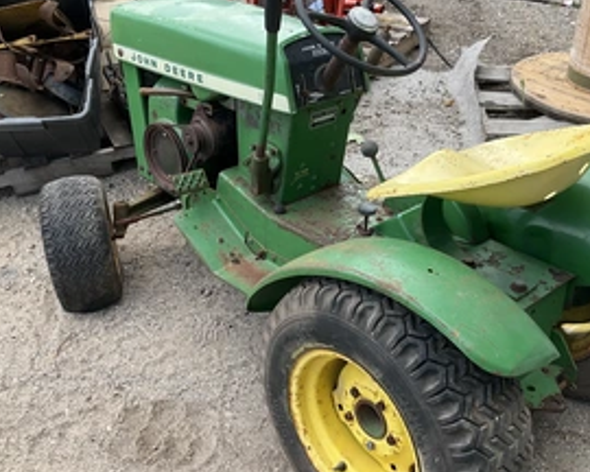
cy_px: 197
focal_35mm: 42
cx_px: 332
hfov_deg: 43.7
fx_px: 733
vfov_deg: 35.6
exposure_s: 1/435
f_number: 1.8
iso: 25
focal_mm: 3
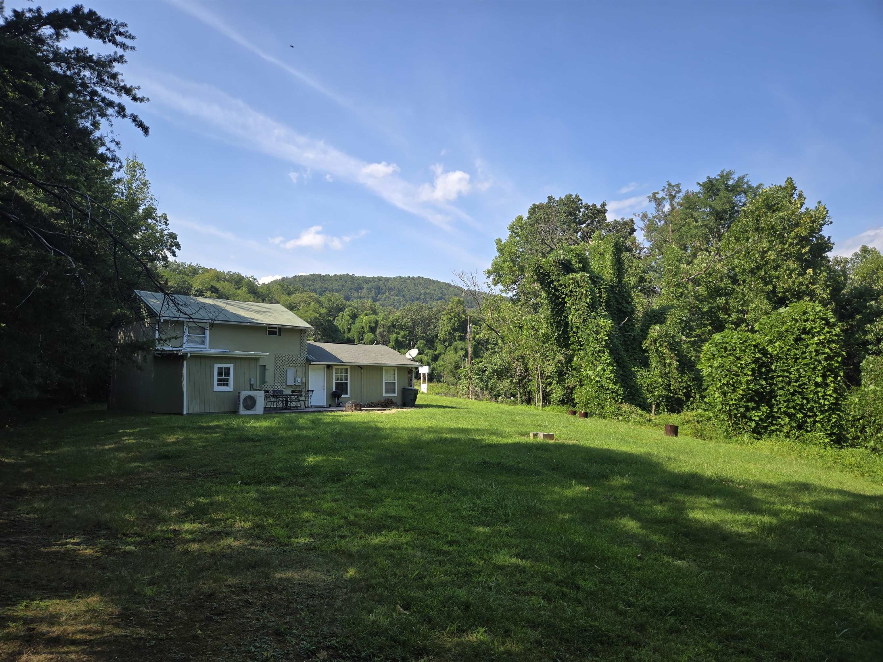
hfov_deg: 73.9
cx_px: 442
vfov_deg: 58.9
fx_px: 587
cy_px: 331
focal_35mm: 23
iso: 25
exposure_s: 1/1076
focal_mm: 5.4
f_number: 1.8
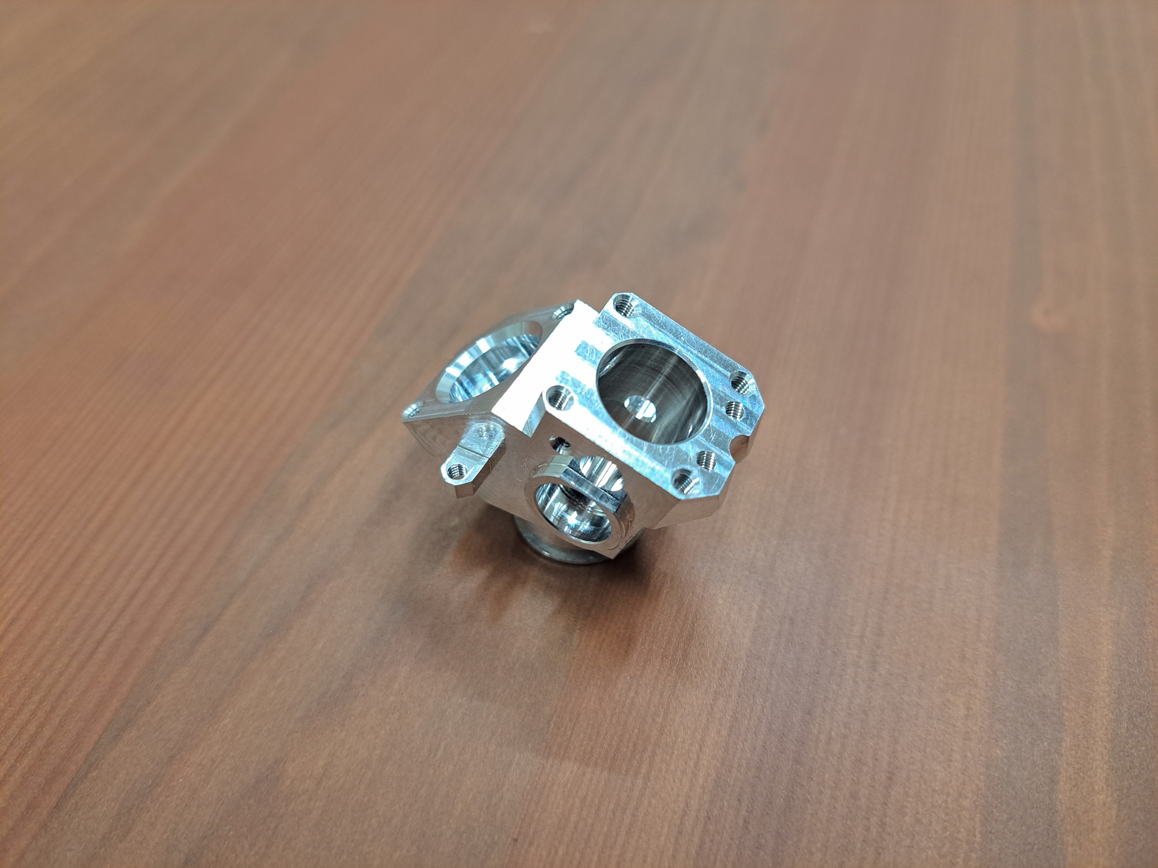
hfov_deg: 71.6
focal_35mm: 24
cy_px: 434
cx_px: 579
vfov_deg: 56.8
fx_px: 803
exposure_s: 1/50
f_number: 1.8
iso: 200
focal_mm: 5.23
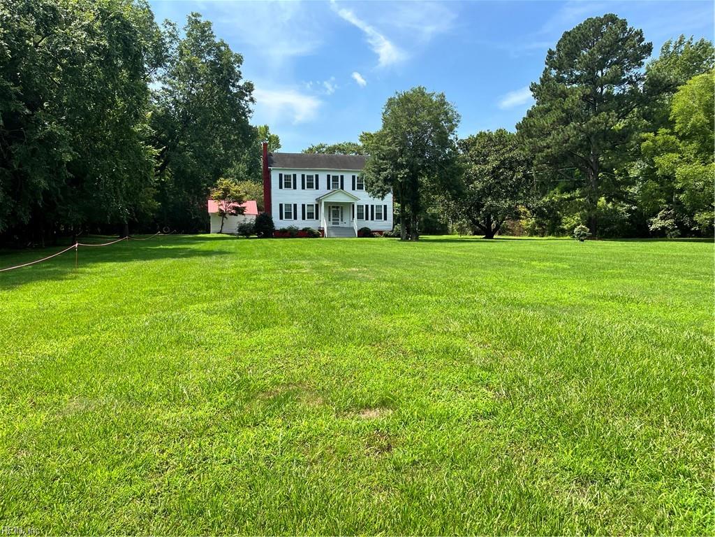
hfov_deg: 67.3
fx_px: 537
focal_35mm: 26
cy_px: 268
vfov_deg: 53.1
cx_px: 358
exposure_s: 1/1536
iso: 50
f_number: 1.6
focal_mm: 5.1
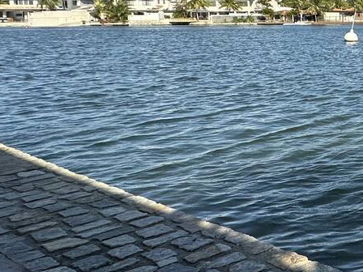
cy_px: 57
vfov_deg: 31.4
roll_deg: -0.4
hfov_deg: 27.1
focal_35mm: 45
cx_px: 562
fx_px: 472
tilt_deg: -4.0
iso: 50
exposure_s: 1/2053
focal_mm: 2.22
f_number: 2.2
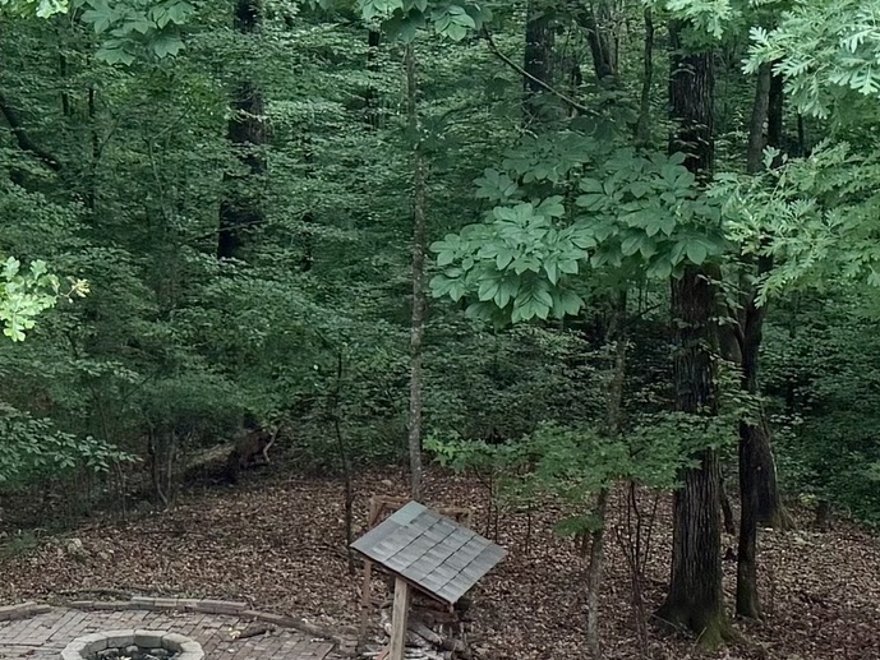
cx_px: 5
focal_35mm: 107
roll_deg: +2.8
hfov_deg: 17.9
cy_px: 581
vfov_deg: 13.7
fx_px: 2721
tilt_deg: -18.5
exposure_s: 1/121
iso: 100
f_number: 1.78
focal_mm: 6.76
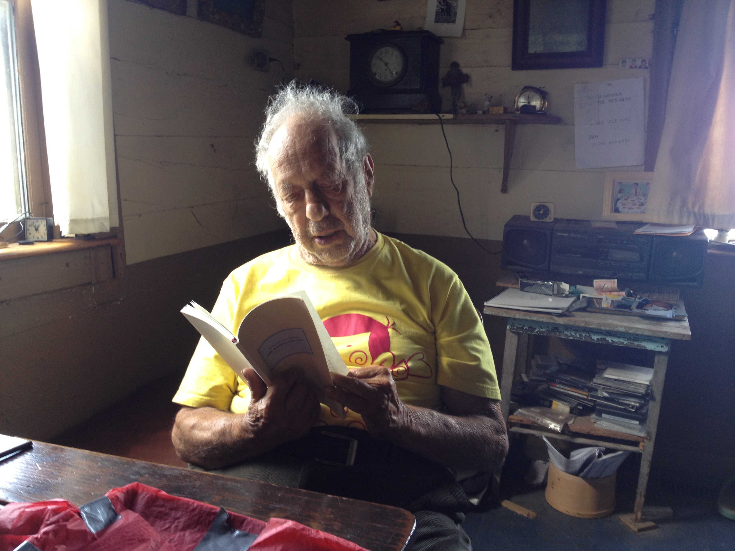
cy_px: 276
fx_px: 743
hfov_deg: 52.6
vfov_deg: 40.7
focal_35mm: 35
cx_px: 368
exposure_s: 1/20
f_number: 2.4
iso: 64
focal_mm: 4.28
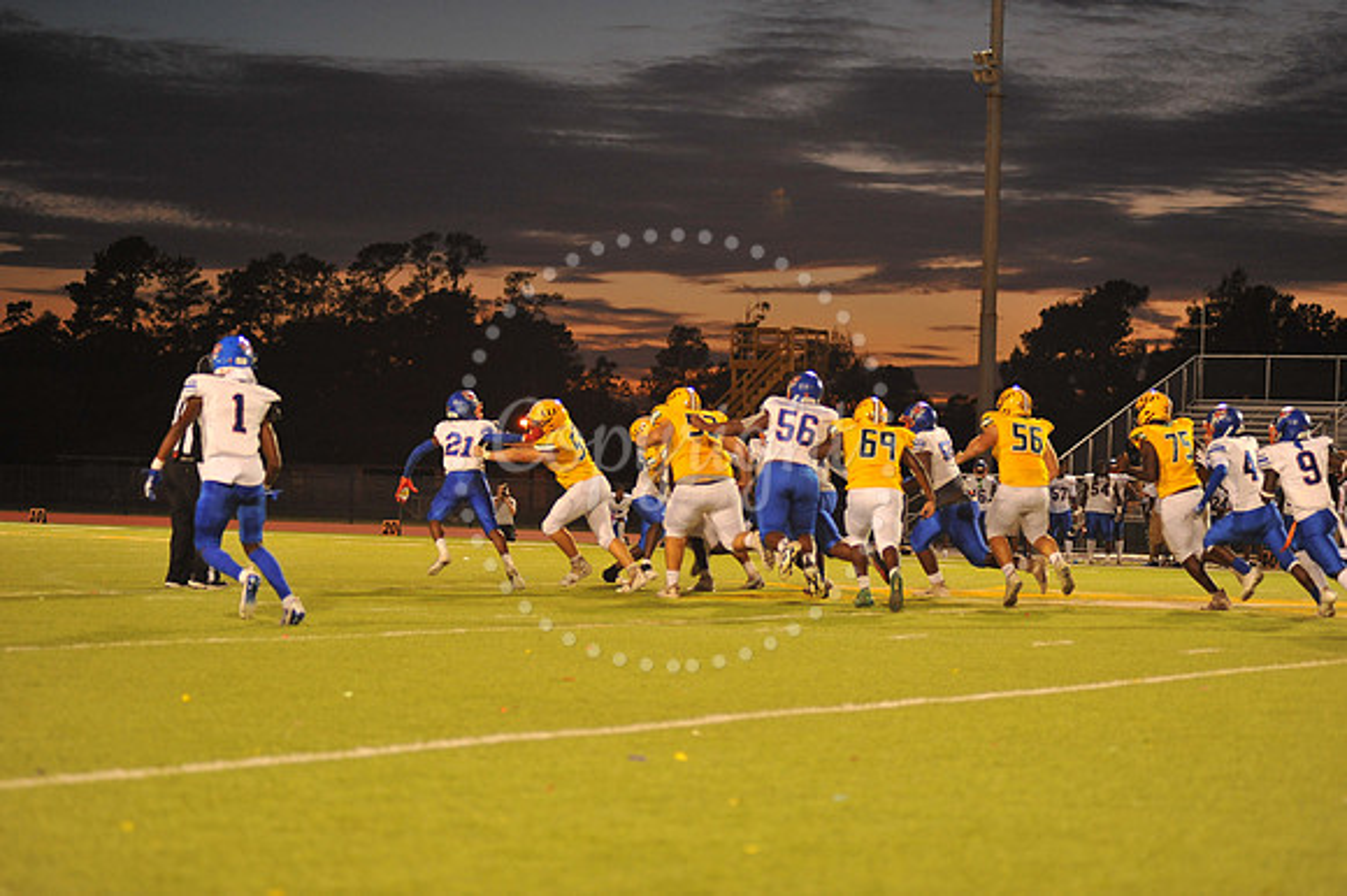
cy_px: 448
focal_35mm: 92
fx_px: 3440
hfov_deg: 22.2
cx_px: 674
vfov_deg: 14.8
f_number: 2.8
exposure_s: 1/250
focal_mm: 92
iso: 2000
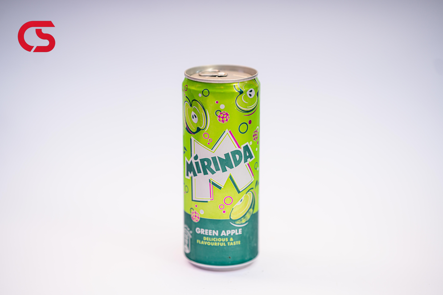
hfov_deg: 23.9
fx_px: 1046
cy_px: 148
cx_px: 222
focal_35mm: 85
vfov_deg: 16.1
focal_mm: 85
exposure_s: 1/250
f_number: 2
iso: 100
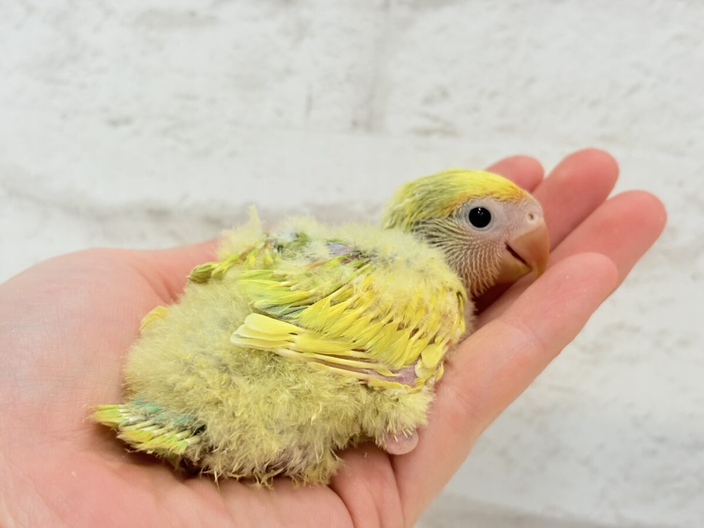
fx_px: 1058
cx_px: 352
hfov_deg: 36.8
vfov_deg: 28.0
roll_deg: -2.6
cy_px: 264
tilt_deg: -5.9
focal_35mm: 52
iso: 64
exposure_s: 1/100
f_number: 1.6
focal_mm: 5.96
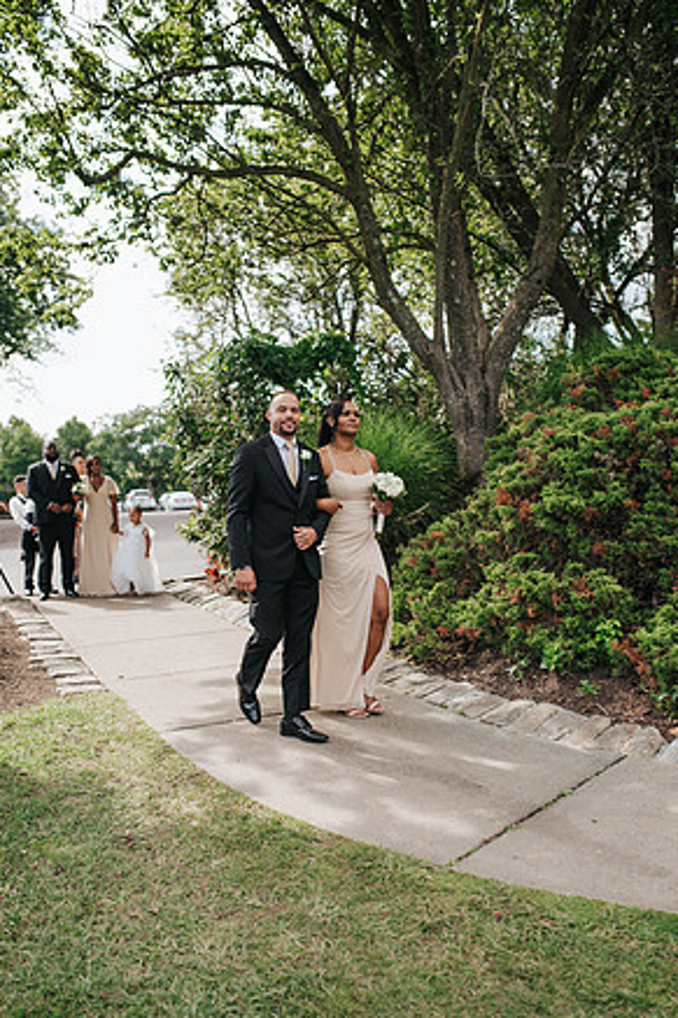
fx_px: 1018
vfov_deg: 53.1
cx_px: 337
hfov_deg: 36.8
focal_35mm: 36
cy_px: 519
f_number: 2.8
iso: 250
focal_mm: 35
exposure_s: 1/1600
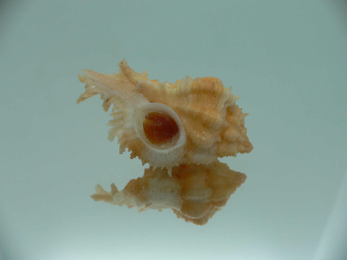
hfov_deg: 52.6
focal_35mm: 35
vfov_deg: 40.7
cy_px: 130
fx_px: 351
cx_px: 174
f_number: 2.8
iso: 80
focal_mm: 4.6
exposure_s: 1/60
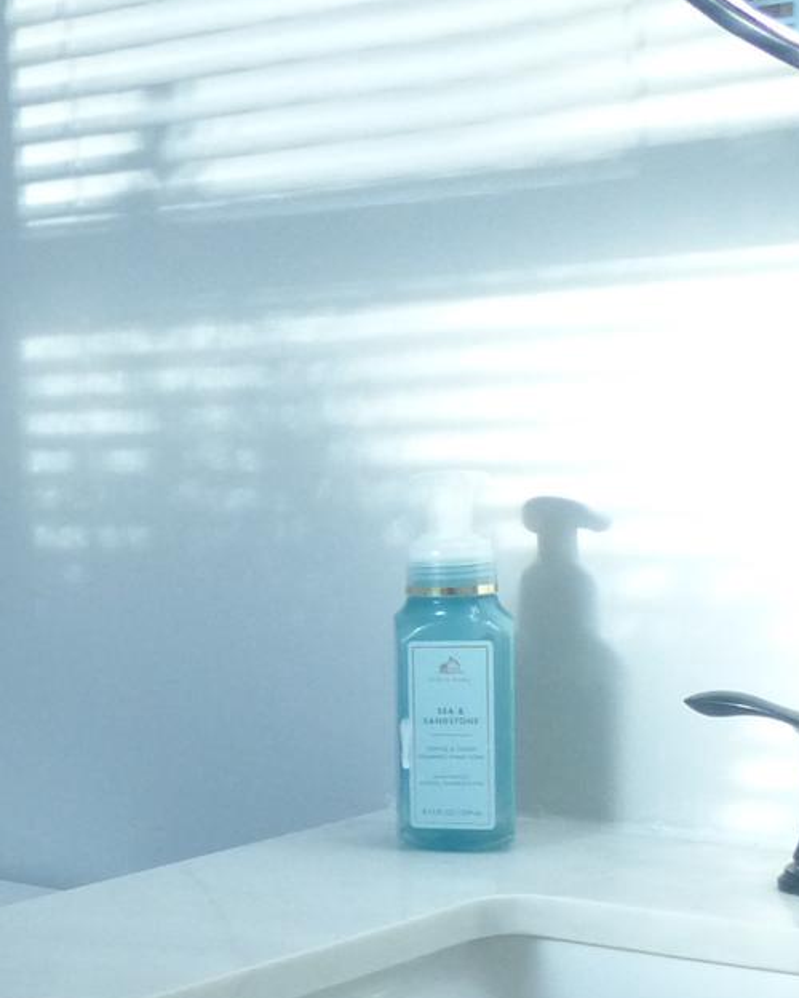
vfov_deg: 23.5
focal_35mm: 80
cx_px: -256
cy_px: 792
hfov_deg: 17.9
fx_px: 2365
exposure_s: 1/80
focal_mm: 4.5
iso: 400
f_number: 3.2
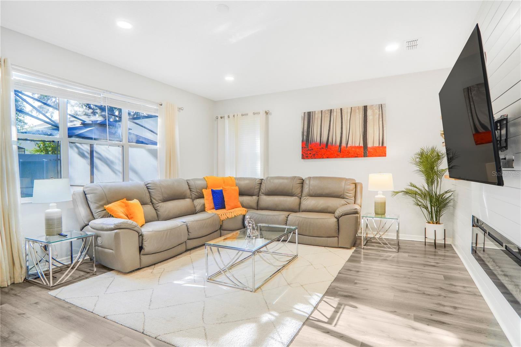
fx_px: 260
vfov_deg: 67.4
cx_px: 260
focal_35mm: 18
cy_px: 174
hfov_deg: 90.0
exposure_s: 1/100
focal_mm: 12
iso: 400
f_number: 3.2
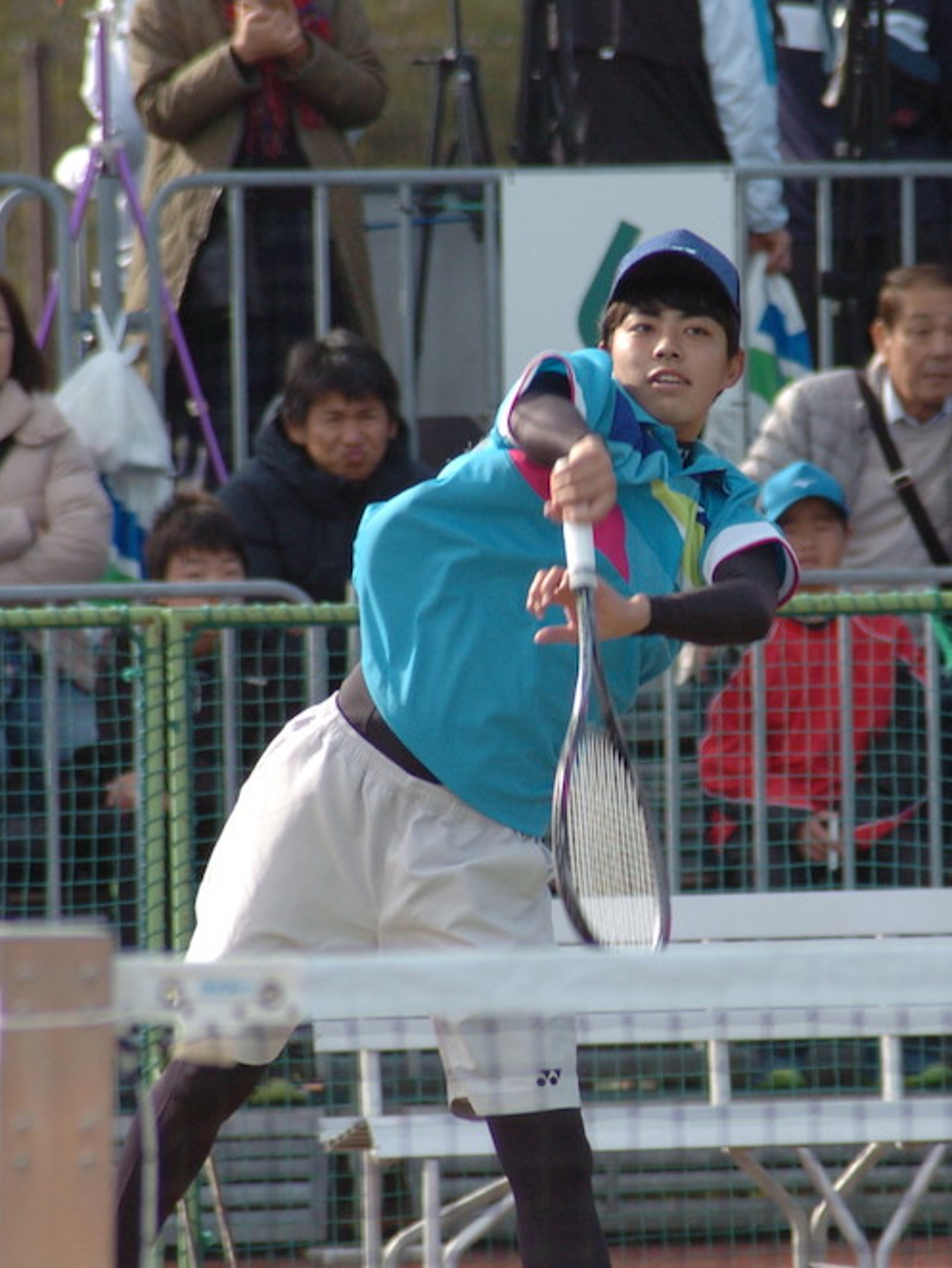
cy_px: 635
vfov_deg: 3.0
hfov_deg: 2.3
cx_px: 690
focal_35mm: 653
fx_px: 23929
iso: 400
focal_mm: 300
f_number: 6.3
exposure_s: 1/500
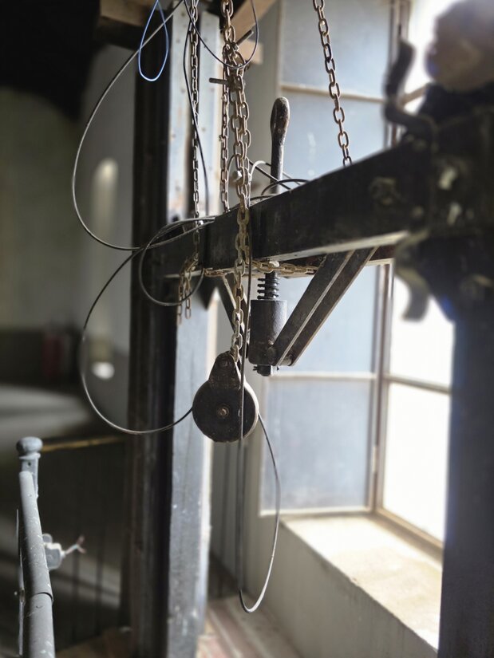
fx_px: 438
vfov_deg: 73.9
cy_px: 329
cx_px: 247
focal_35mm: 23
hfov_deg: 58.9
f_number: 1.7
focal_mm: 6.3
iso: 500
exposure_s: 1/100
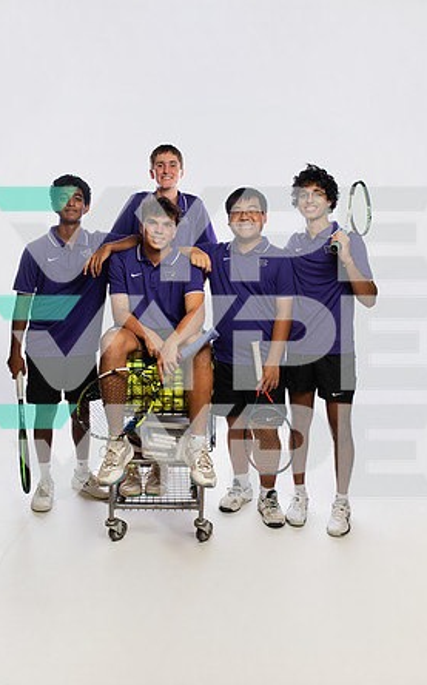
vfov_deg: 61.3
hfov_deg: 40.5
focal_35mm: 31
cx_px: 216
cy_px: 344
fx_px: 578
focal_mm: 30
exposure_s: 1/250
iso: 640
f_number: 5.6
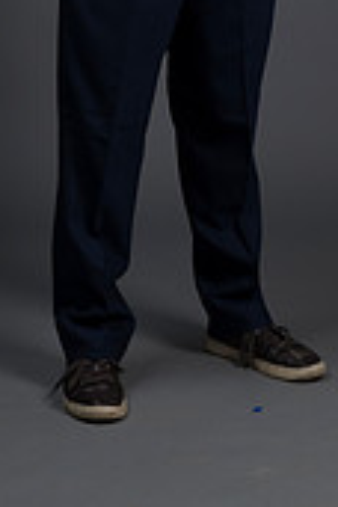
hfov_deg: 6.5
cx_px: 169
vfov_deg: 9.6
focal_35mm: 210
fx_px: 2957
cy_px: -148
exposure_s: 1/250
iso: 160
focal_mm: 80
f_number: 5.6
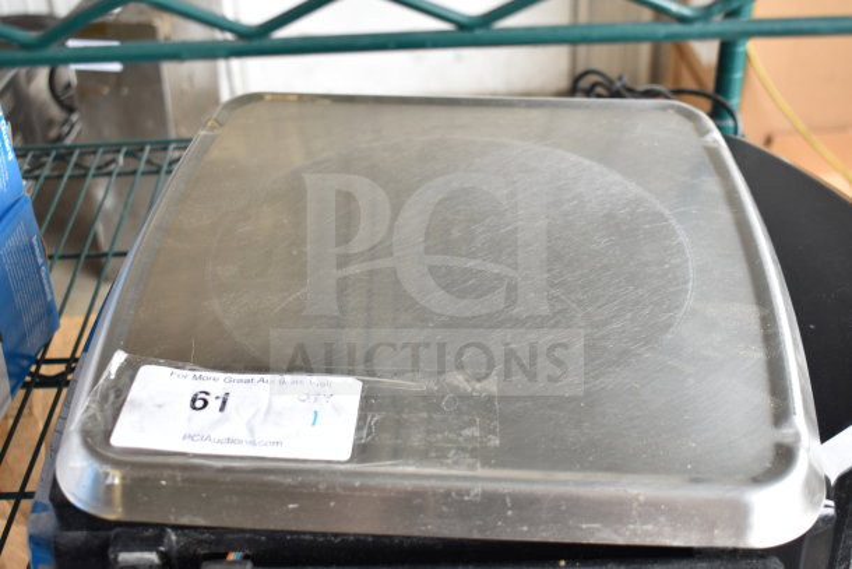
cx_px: 426
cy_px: 284
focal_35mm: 46
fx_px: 1101
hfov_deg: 42.3
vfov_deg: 29.0
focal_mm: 31
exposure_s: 1/50
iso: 250
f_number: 4.2
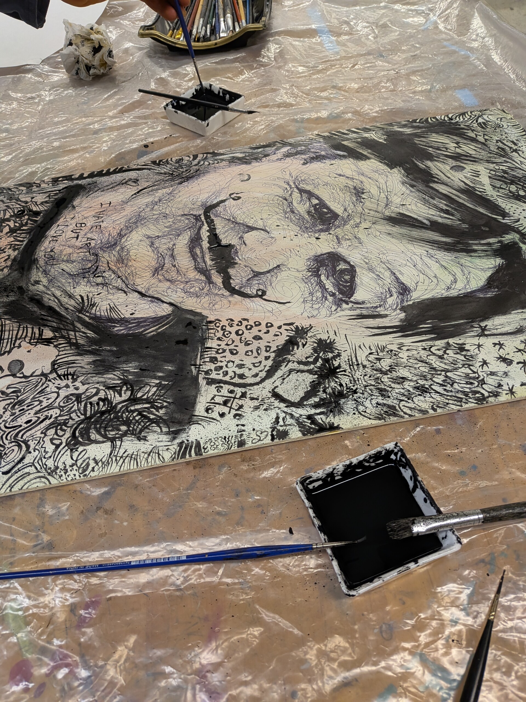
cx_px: 263
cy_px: 351
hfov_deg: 56.8
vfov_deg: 71.6
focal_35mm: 24
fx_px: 486
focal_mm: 4.53
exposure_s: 1/120
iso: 149
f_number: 1.7
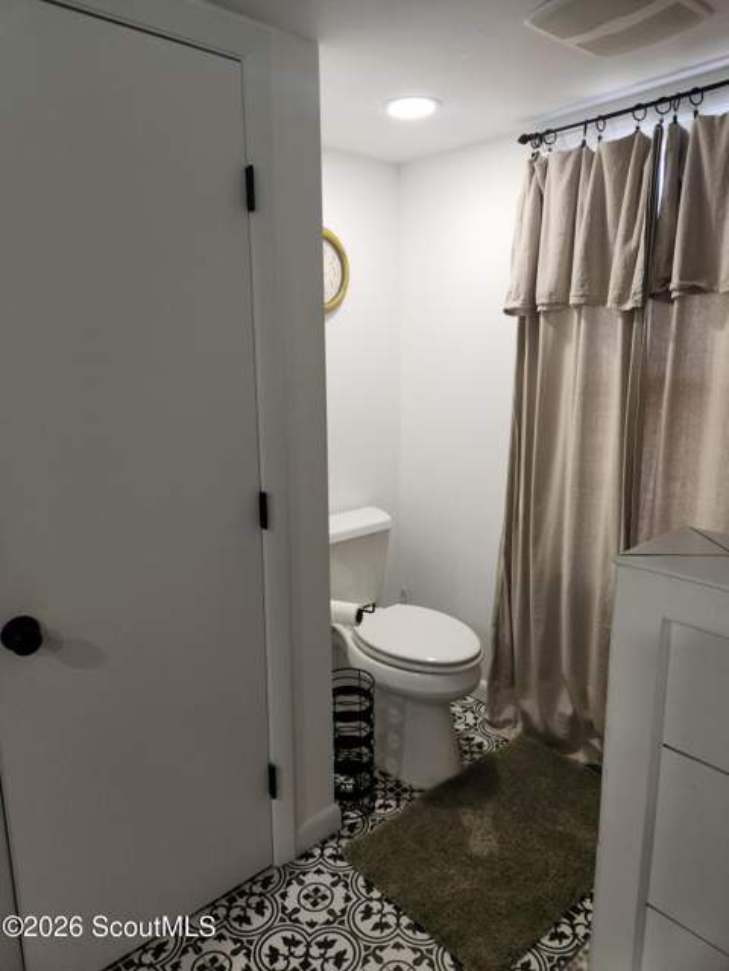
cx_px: 364
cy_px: 486
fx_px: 646
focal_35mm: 23
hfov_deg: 58.9
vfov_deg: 73.9
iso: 64
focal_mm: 5.4
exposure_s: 1/120
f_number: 1.8
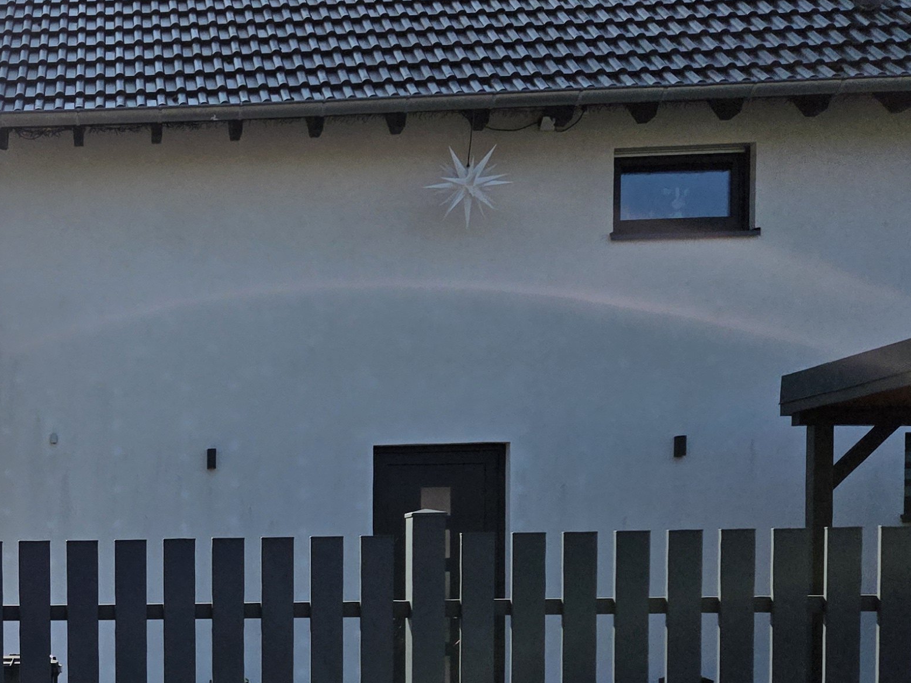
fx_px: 1553
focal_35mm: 59
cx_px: -13
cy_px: 687
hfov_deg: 30.3
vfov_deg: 23.7
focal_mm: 5.4
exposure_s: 1/3067
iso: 25
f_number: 1.8
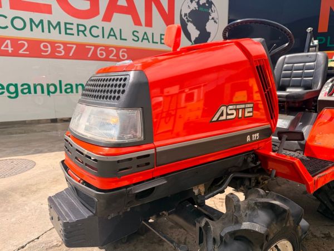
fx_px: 232
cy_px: 126
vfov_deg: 56.8
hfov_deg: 71.6
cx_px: 167
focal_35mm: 24
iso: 80
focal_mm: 6.76
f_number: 1.78
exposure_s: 1/2525
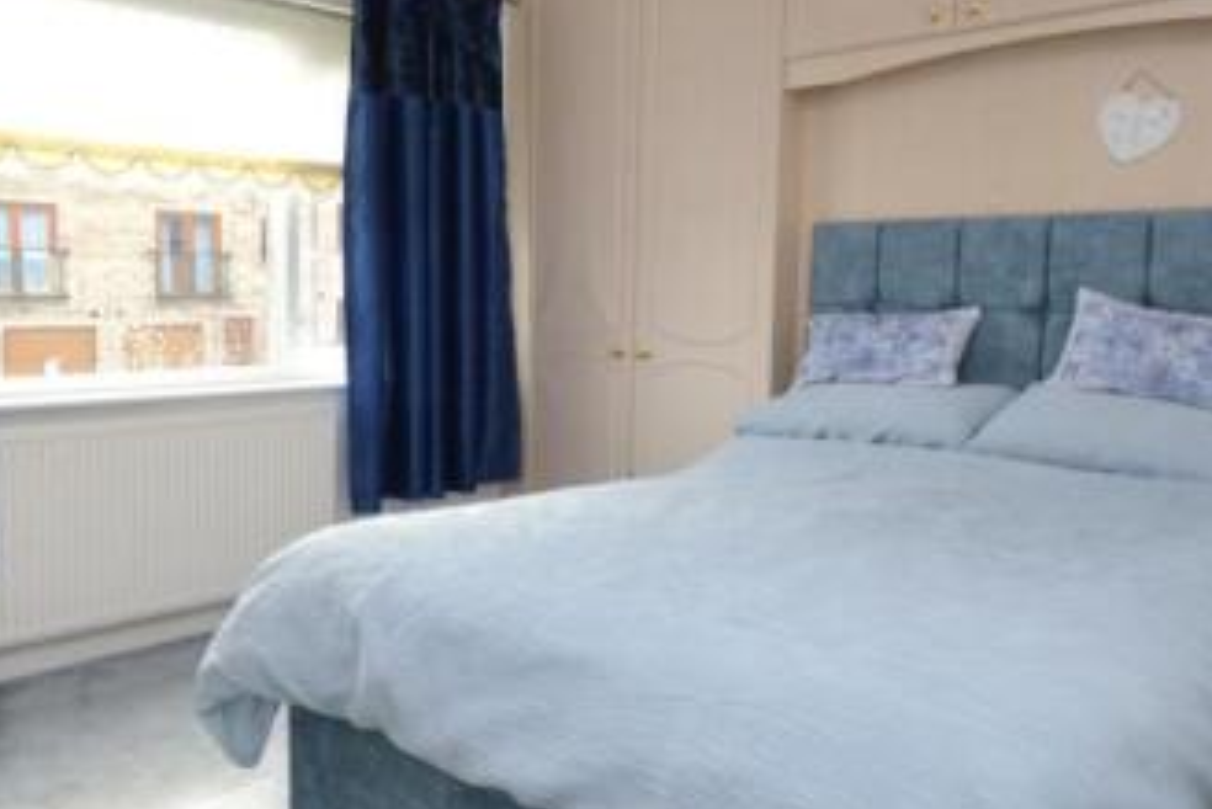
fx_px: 1010
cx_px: 486
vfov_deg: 43.6
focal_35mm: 30
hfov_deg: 61.4
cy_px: 360
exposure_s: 1/100
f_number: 5
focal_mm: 10
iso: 400
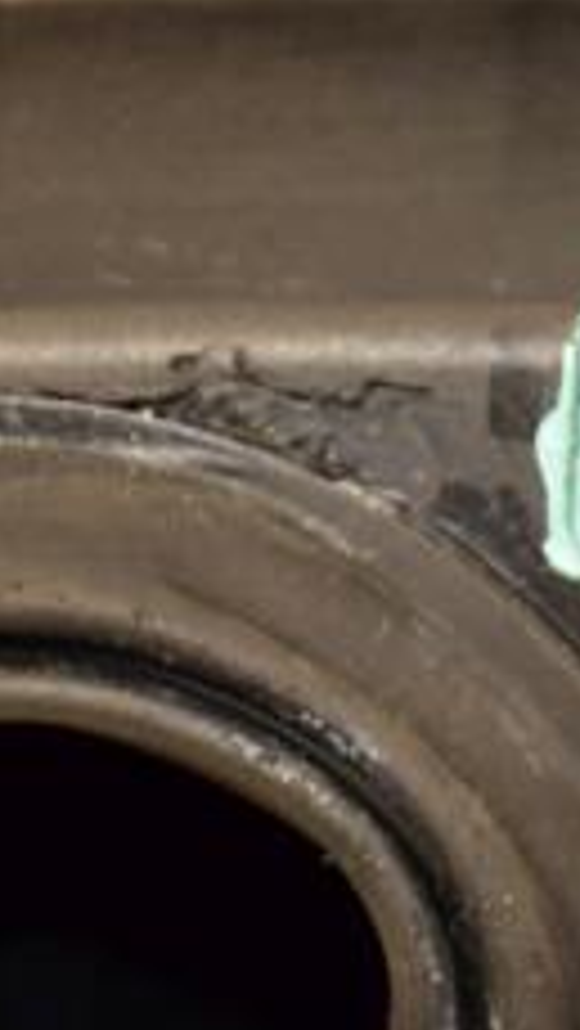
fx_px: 11808
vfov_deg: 5.0
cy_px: 603
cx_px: 688
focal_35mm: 432
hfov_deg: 2.8
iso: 800
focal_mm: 105
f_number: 5.6
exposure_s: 1/60
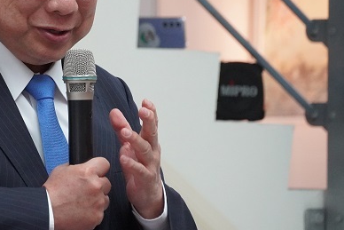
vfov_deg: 4.0
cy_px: 74
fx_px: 3326
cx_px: 47
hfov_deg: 5.9
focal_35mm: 348
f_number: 5.6
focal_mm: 125
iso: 5000
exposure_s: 1/200
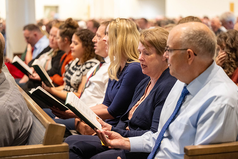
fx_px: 549
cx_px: 119
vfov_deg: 16.5
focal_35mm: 83
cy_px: 80
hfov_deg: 24.5
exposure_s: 1/200
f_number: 2.8
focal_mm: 83
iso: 5000
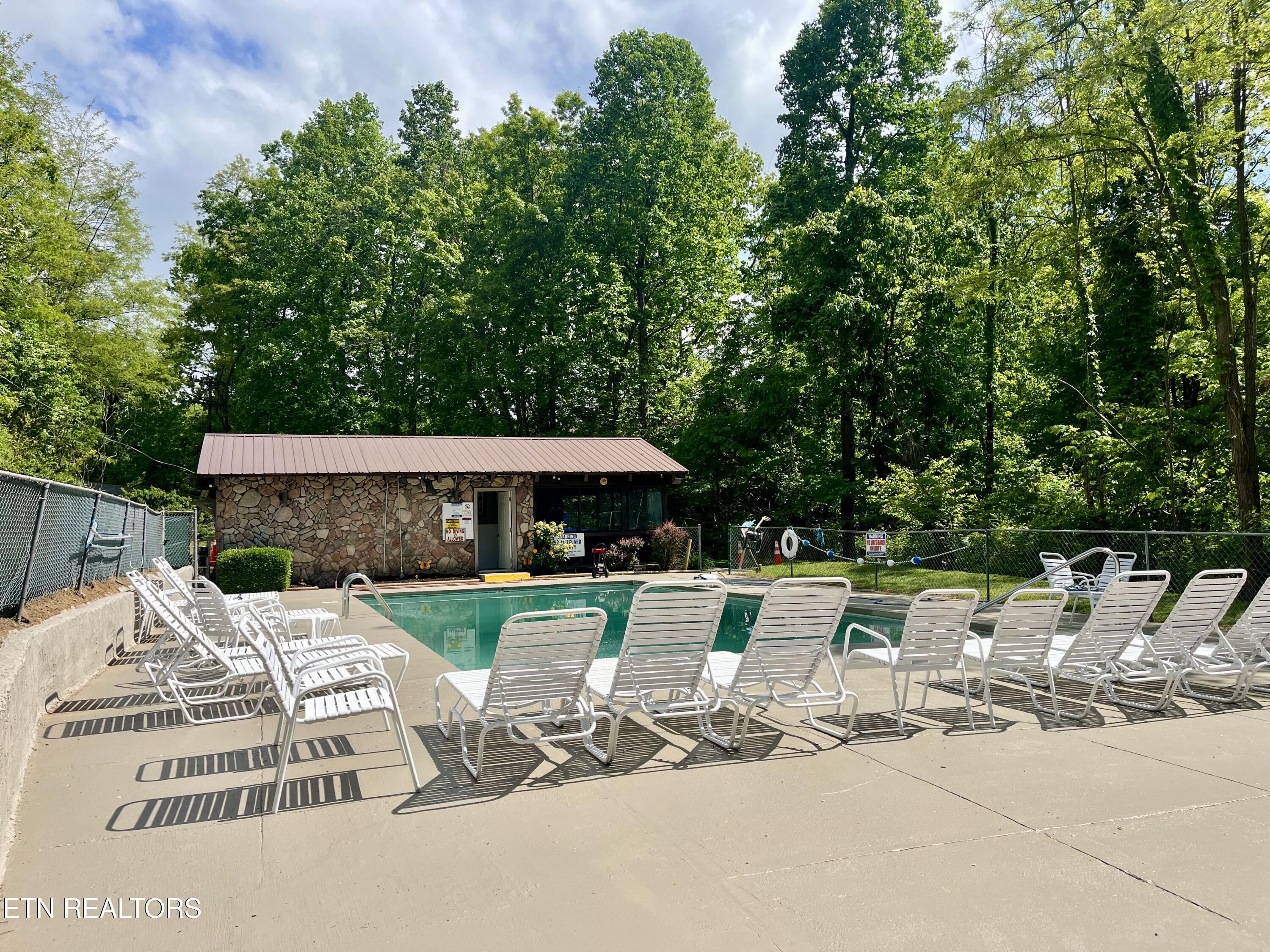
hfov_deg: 67.3
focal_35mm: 26
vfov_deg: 53.1
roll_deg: +1.6
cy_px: 476
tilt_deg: +3.6
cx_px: 635
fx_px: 954
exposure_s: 1/3135
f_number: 1.6
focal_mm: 5.1
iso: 50
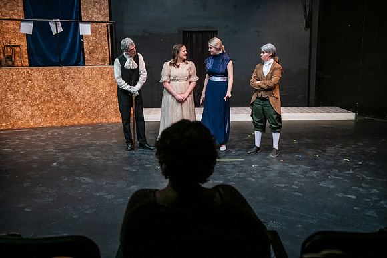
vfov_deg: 33.4
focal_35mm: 40
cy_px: 129
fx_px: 430
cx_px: 194
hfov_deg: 48.4
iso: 3200
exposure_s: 1/200
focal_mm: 40
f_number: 3.5
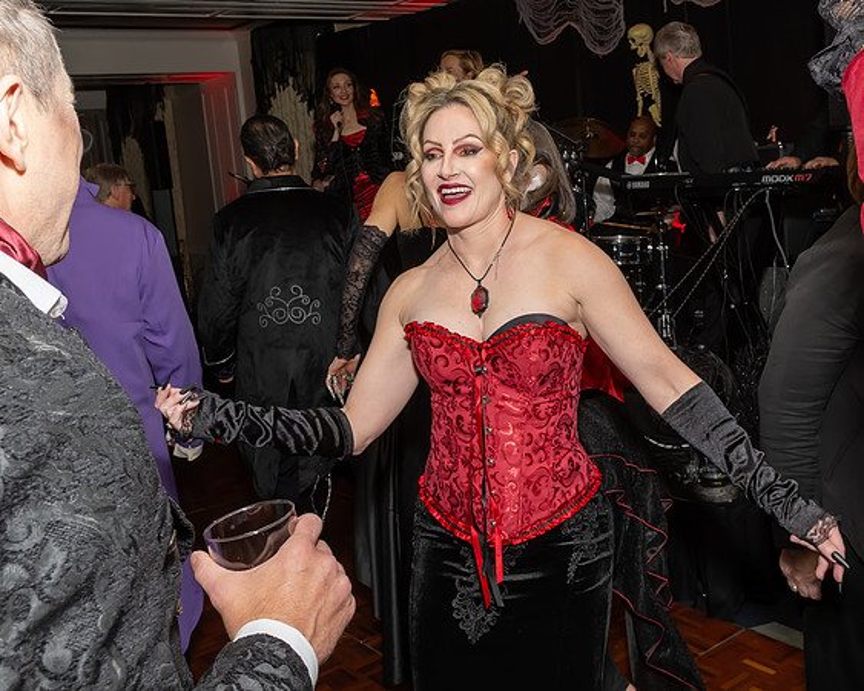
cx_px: 502
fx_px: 950
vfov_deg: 39.8
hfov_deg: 48.7
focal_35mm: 37
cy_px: 273
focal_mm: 17
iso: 640
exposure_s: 1/250
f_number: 7.1
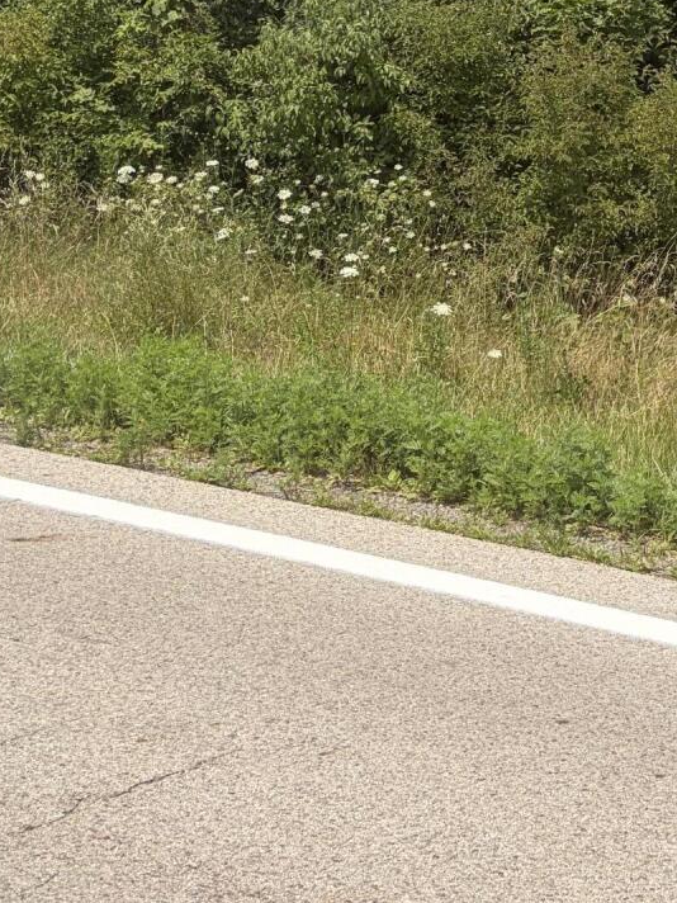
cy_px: -99
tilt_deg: +2.8
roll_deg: -5.9
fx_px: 1904
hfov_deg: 18.8
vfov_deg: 24.8
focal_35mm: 73
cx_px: 858
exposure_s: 1/3448
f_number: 1.6
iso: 50
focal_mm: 5.96
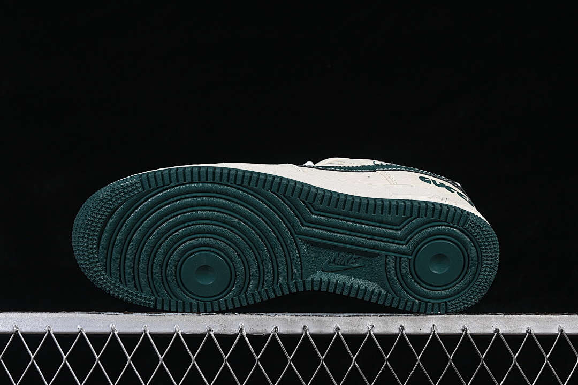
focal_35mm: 75
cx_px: 289
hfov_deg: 27.0
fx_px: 1204
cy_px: 192
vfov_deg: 18.2
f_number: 8
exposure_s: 1/80
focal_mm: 50
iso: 160
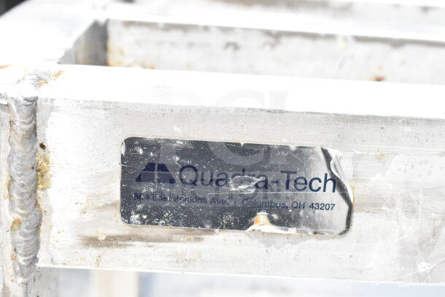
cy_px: 148
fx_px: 835
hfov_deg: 29.9
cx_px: 222
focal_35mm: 68
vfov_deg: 20.2
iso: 1600
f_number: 11
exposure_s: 1/500
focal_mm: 45
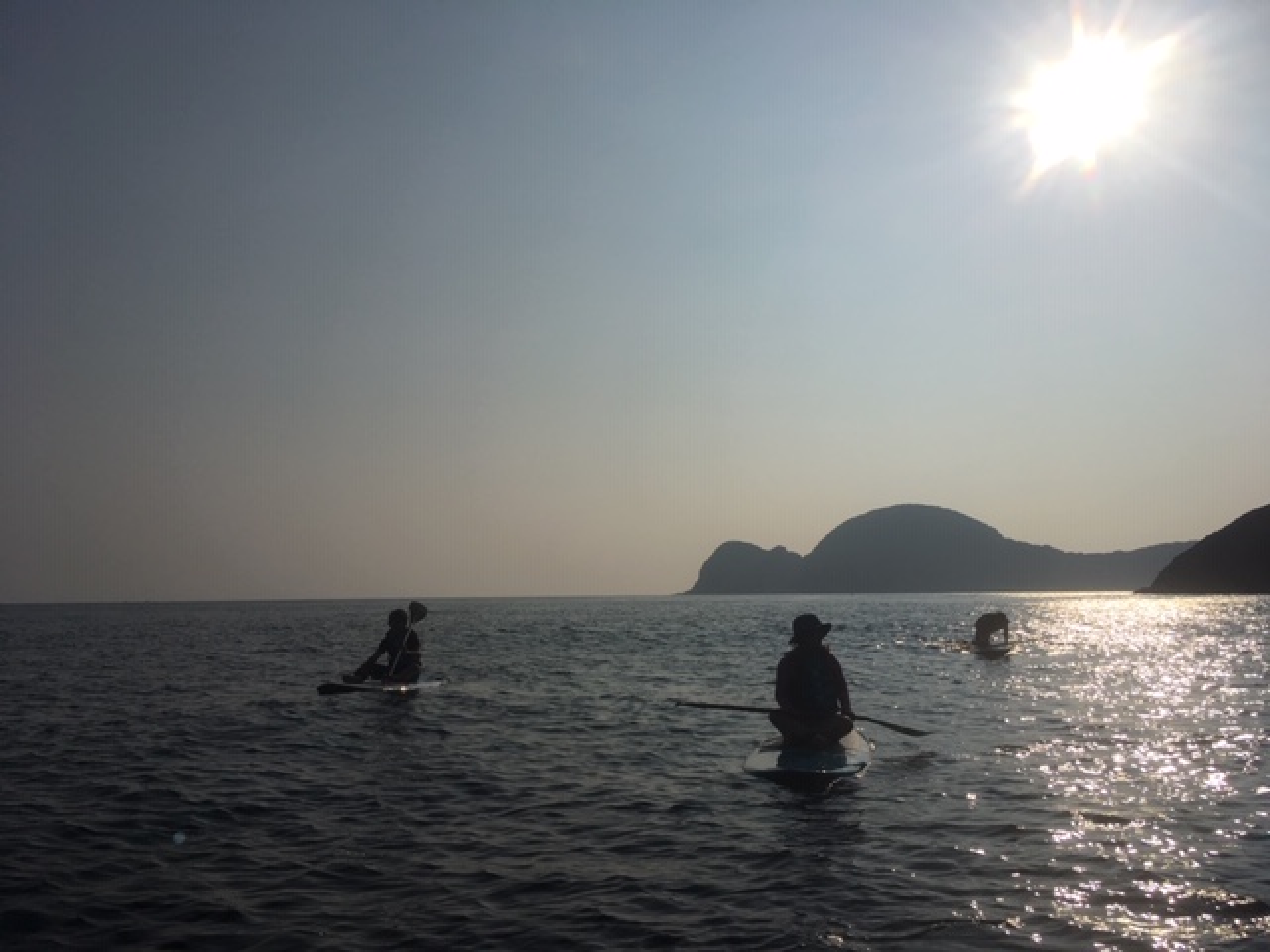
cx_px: 635
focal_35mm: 29
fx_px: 1064
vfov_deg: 48.2
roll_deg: +0.4
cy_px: 476
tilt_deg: +4.7
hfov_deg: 61.7
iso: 25
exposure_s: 1/12821
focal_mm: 4.15
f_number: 2.2
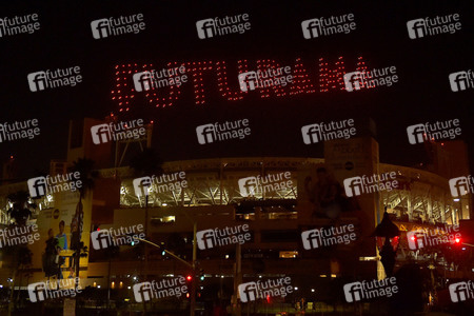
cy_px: 158
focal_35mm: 38
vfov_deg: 35.1
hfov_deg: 50.7
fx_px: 500
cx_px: 237
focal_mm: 38
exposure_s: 1/250
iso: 2500
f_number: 2.8
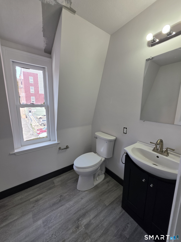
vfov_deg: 106.2
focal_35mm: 13
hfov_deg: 89.9
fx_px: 91
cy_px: 121
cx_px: 90
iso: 25
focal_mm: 2.2
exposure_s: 1/120
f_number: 1.9
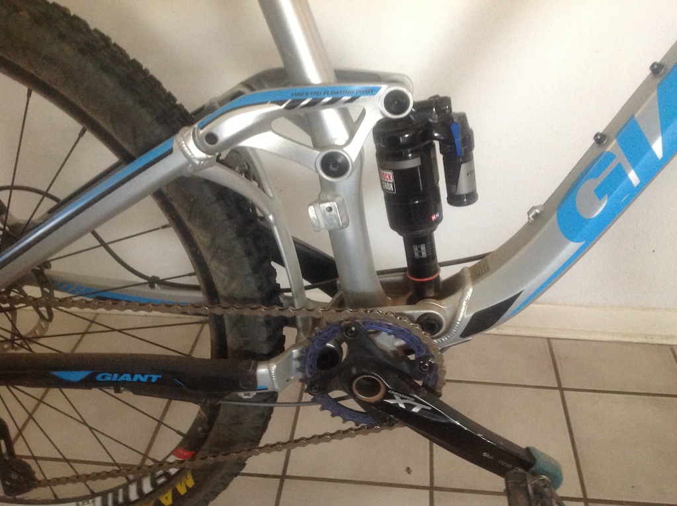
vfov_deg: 40.6
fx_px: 684
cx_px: 338
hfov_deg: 52.7
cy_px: 253
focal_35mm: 35
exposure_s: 1/15
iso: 320
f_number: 2.4
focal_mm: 4.28
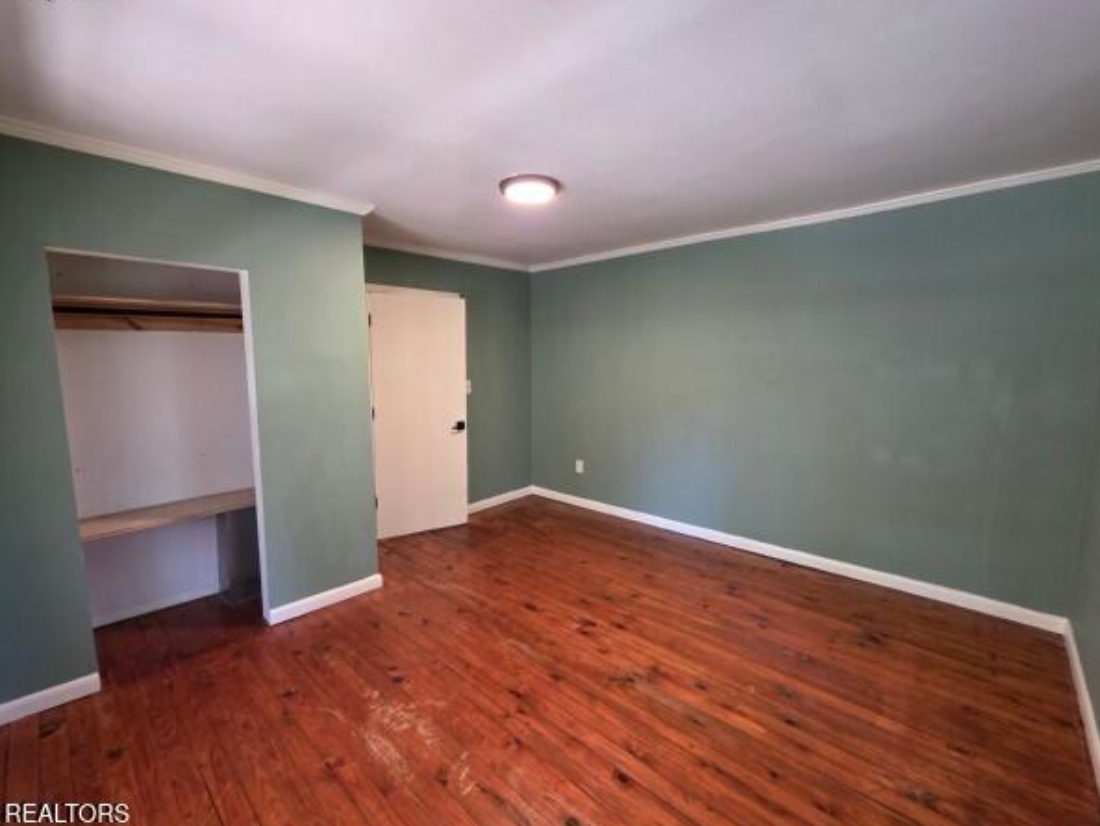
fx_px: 445
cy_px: 409
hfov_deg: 102.0
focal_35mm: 14
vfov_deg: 85.7
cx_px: 531
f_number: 1.9
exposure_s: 1/60
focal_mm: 2.2
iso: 400
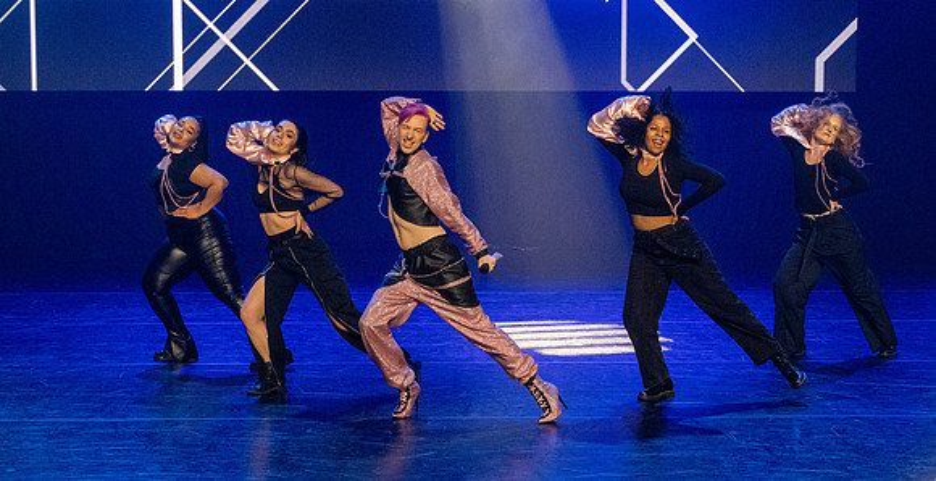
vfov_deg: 14.2
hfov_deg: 27.2
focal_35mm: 79
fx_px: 1932
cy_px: 271
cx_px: 469
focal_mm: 47
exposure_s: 1/200
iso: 6400
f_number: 4
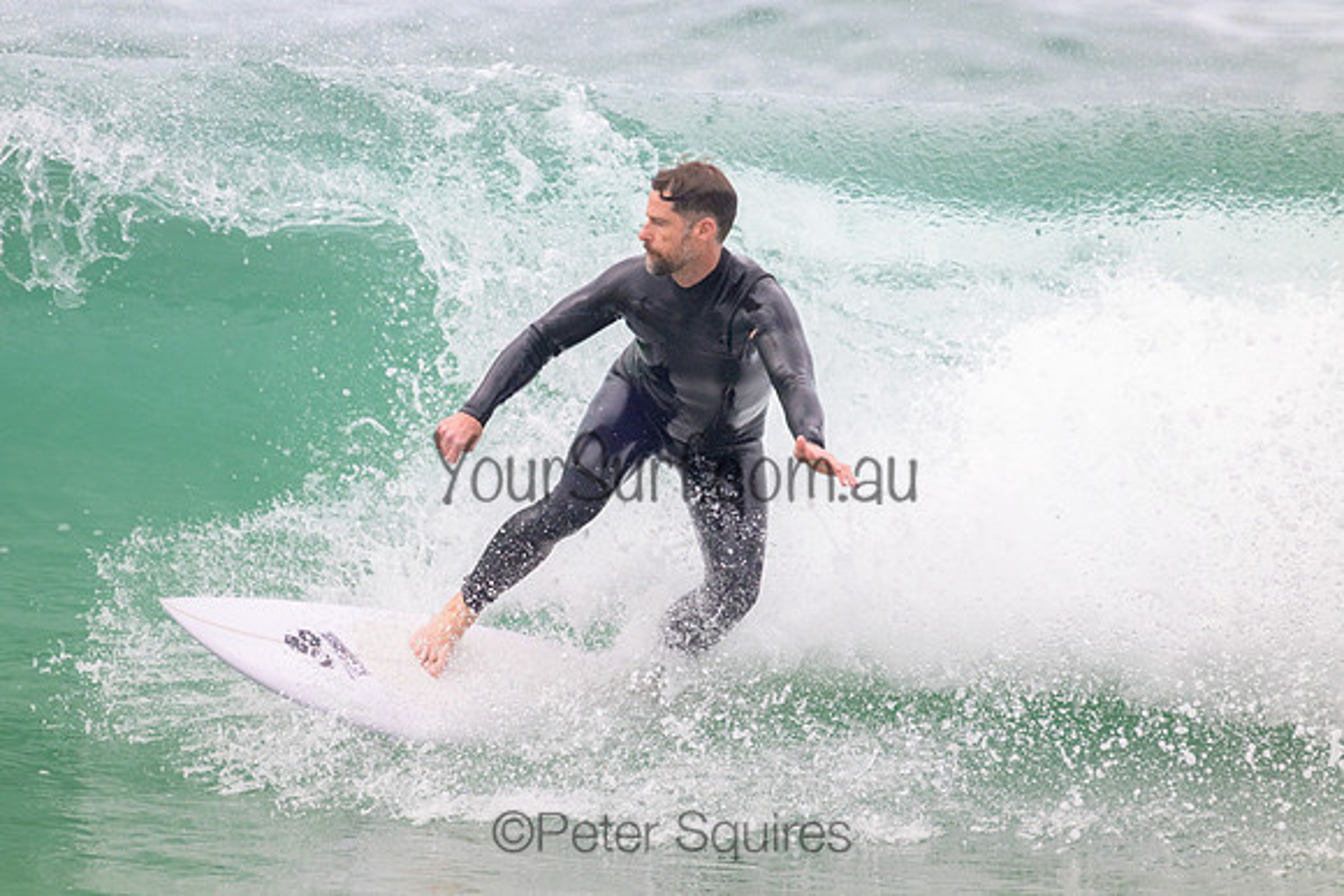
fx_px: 31855
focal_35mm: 853
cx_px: 633
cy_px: 422
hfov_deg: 2.4
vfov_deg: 1.6
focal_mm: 800
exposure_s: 1/1250
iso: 1400
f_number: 11
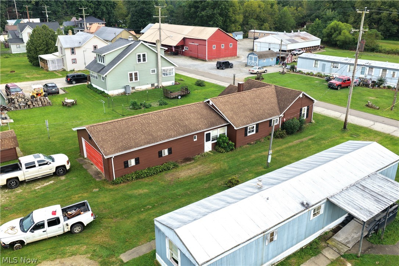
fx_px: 310
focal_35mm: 28
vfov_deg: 46.4
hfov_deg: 65.5
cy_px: 133
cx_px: 200
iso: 160
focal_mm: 14.45
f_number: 2.8
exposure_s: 1/400
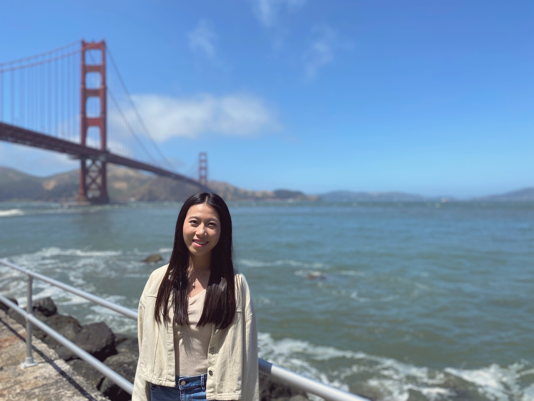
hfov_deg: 67.3
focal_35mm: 26
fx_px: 401
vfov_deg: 53.1
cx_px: 267
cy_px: 200
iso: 32
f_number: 1.8
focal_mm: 4.25
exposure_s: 1/3125
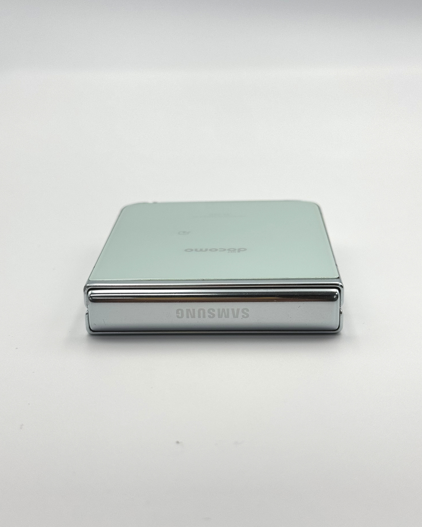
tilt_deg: -20.4
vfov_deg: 36.7
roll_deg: +0.1
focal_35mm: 51
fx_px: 796
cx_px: 210
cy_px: 262
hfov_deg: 29.7
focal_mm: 6.76
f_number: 1.78
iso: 64
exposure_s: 1/448
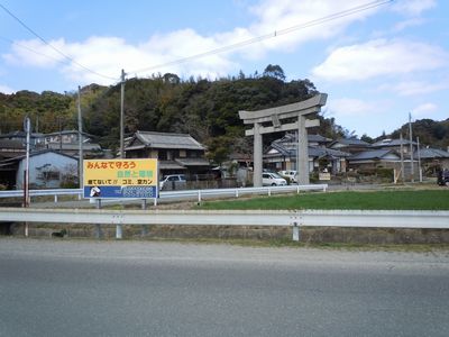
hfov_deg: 63.4
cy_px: 168
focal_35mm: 28
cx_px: 224
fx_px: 363
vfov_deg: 49.7
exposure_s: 1/500
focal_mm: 5
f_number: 3.7
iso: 100
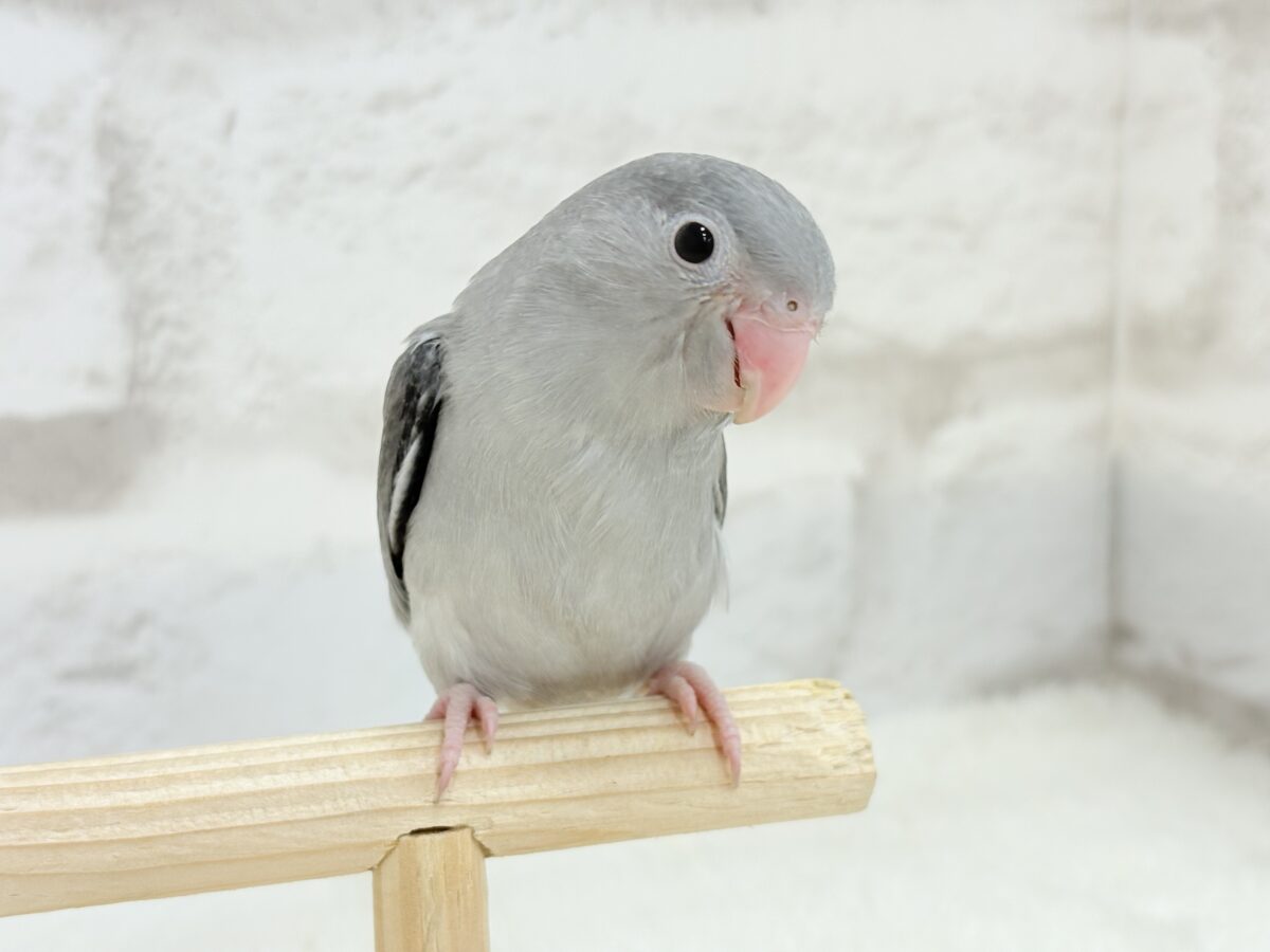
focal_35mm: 52
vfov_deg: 28.0
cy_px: 476
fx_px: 1908
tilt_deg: -12.0
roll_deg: +1.7
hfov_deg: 36.8
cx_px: 635
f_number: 1.6
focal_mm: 5.96
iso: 40
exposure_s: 1/50
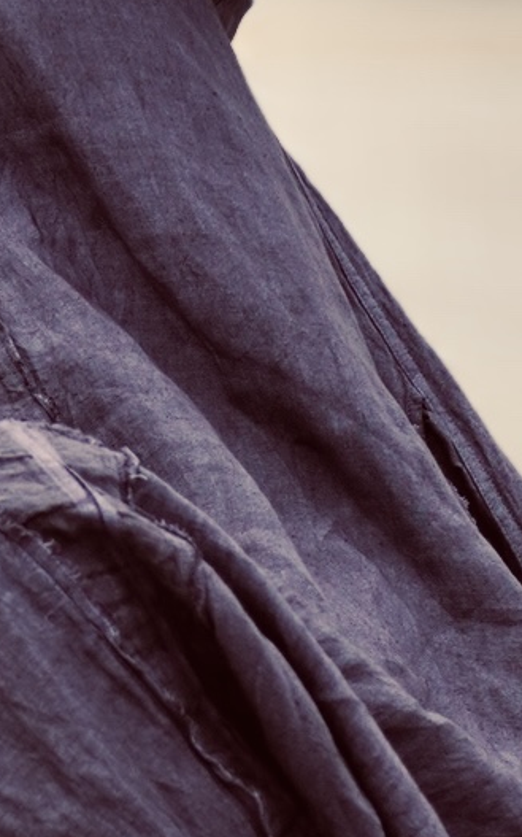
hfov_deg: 6.3
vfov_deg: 9.9
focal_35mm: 208
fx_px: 4738
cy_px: 994
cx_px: 201
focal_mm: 28
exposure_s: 1/500
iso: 100
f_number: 5
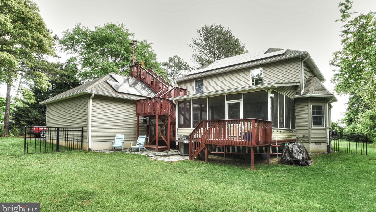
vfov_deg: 55.6
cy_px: 90
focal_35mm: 20
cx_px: 188
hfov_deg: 86.6
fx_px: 199
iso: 100
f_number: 22
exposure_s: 1/4
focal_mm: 19
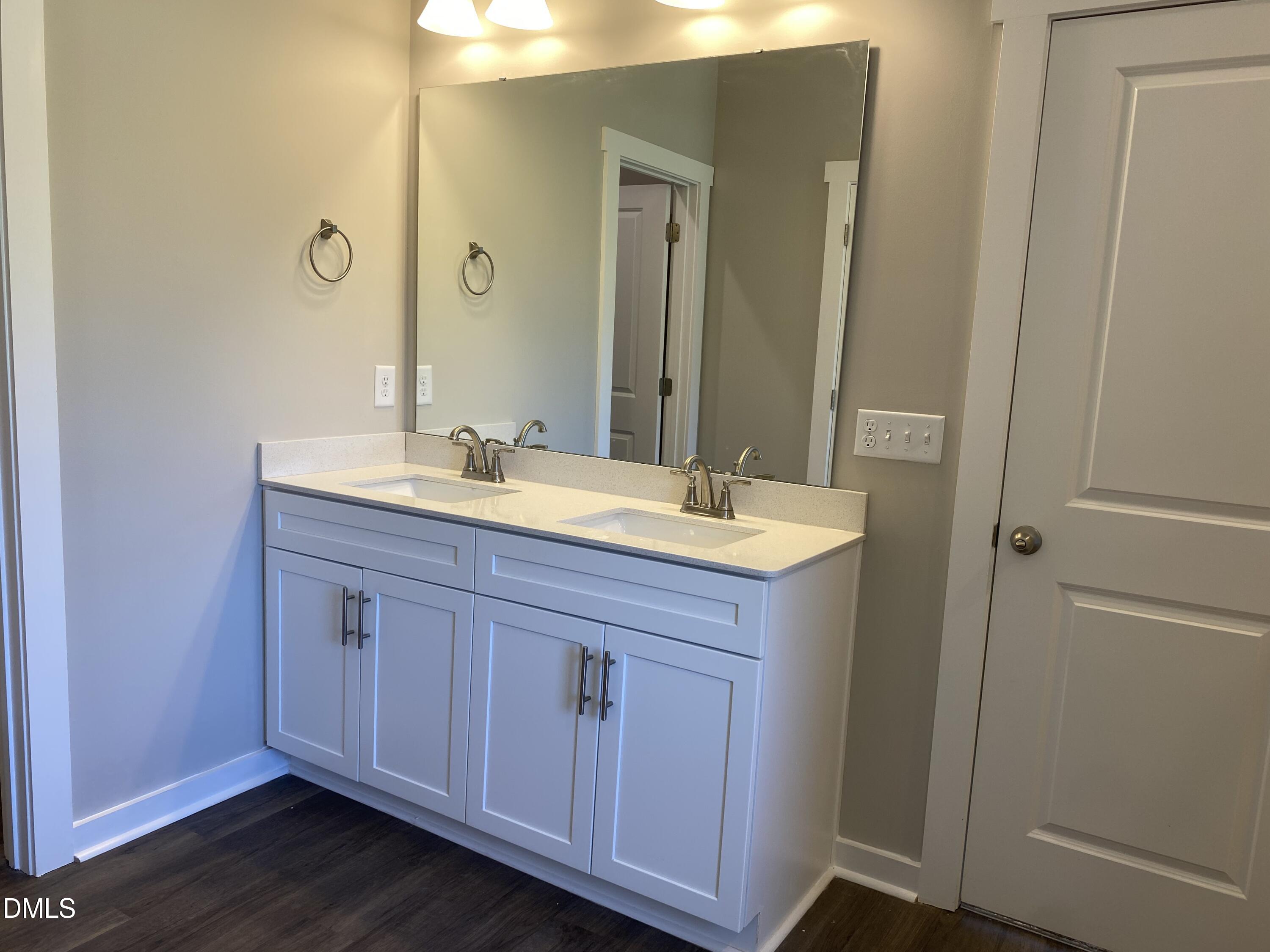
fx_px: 954
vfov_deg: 53.1
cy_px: 476
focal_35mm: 26
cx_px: 635
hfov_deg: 67.3
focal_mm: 4.25
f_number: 1.8
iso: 64
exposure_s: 1/120
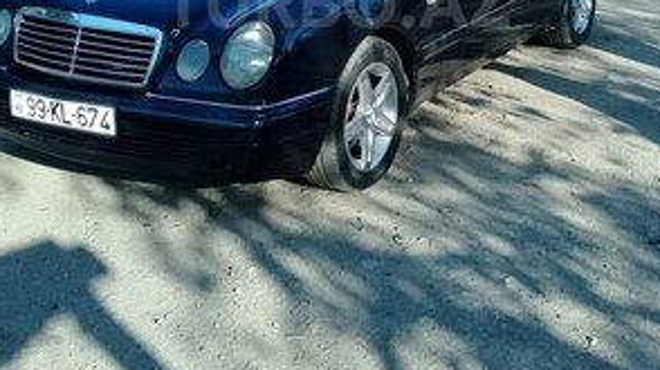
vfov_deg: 20.4
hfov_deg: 36.6
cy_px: 2
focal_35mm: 57
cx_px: 337
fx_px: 997
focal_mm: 3.3
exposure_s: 1/572
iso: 64
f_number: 2.2
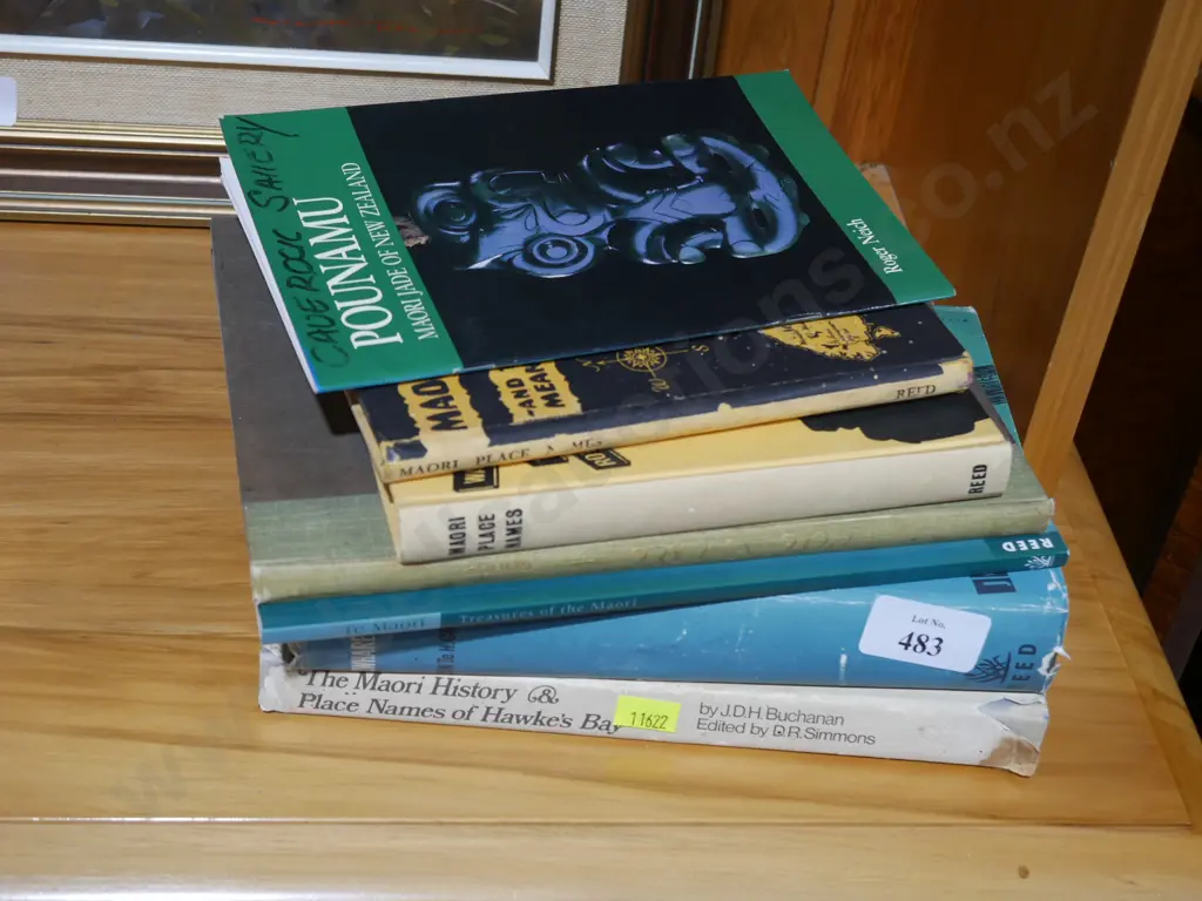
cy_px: 450
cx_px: 601
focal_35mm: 54
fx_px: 1875
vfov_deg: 27.0
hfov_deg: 35.5
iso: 640
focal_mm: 27
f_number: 5.3
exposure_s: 1/60
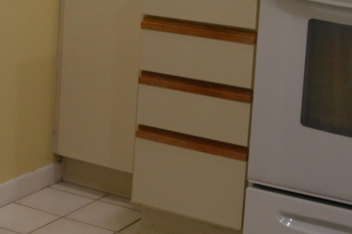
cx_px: 44
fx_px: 899
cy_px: -21
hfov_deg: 21.7
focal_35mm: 92
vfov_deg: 14.5
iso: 560
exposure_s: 1/60
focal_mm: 18
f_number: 3.5
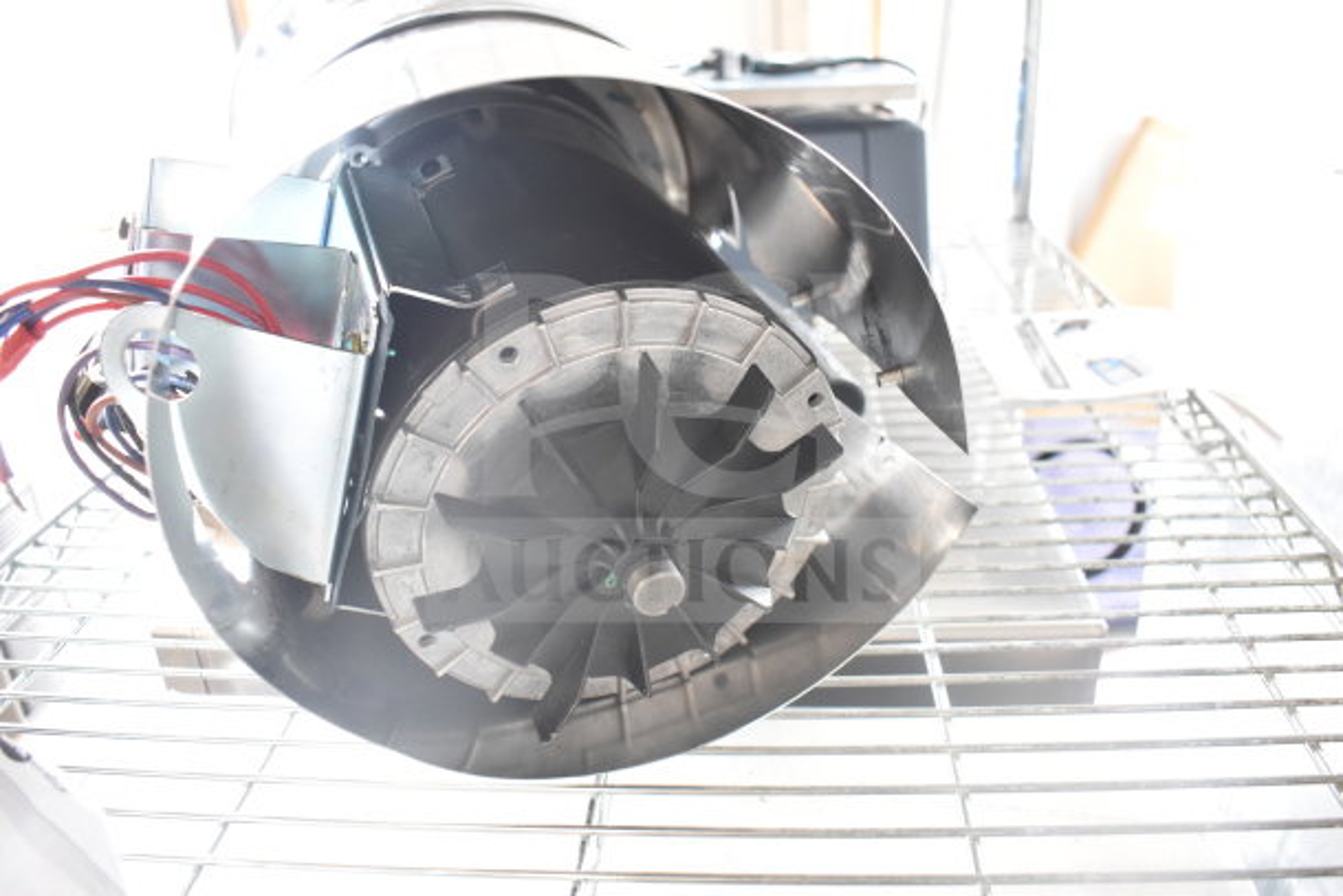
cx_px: 672
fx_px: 1119
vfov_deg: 43.6
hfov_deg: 61.9
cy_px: 448
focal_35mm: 30
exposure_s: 1/30
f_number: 3.8
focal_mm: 20
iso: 1100
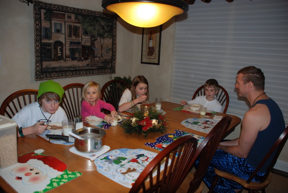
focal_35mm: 27
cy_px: 96
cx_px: 144
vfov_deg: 48.0
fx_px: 216
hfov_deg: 67.3
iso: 200
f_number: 3.5
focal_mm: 18
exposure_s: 1/60
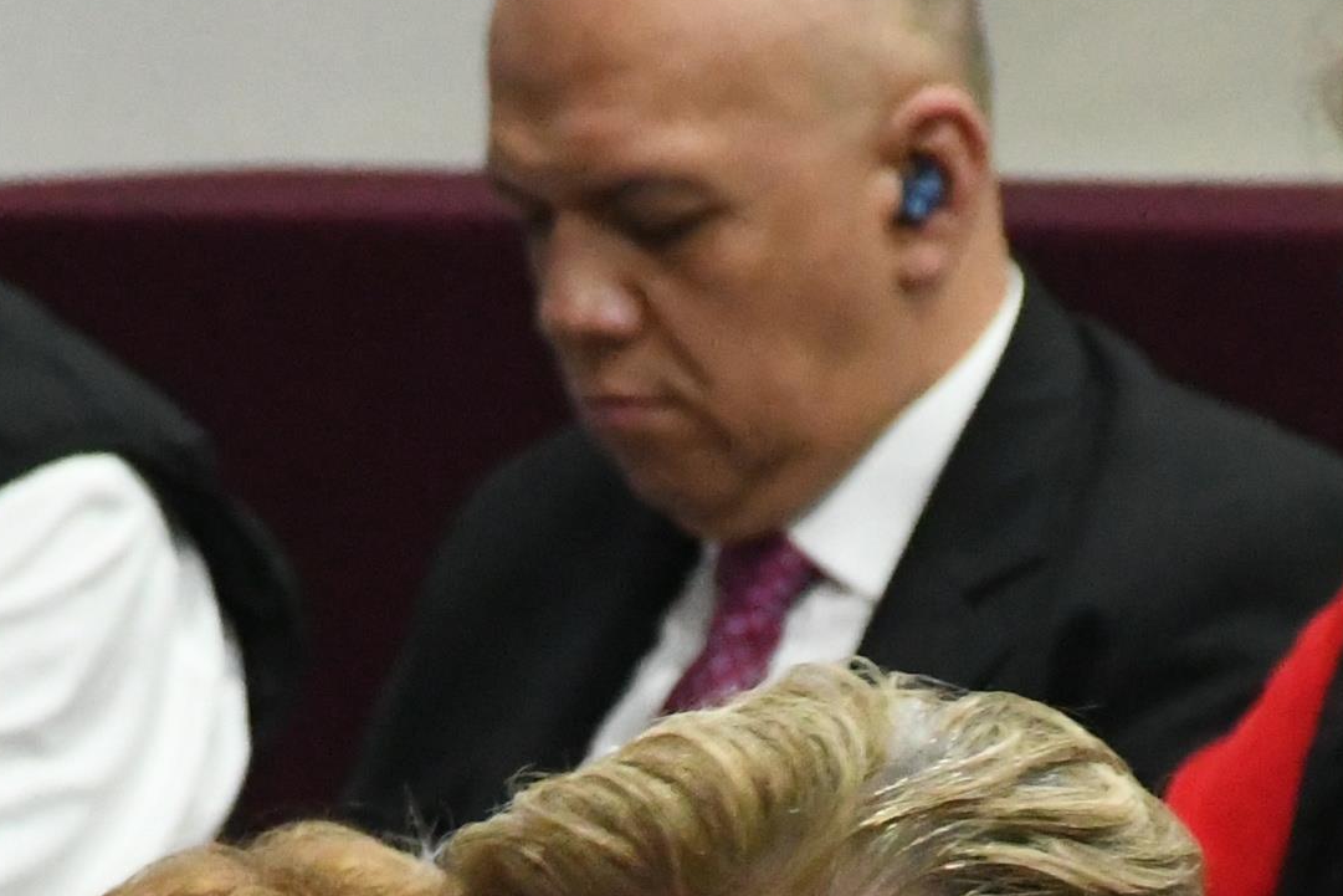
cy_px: 1393
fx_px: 28093
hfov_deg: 2.7
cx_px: 571
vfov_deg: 1.8
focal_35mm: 753
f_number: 5.6
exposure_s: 1/100
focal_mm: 130
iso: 8000
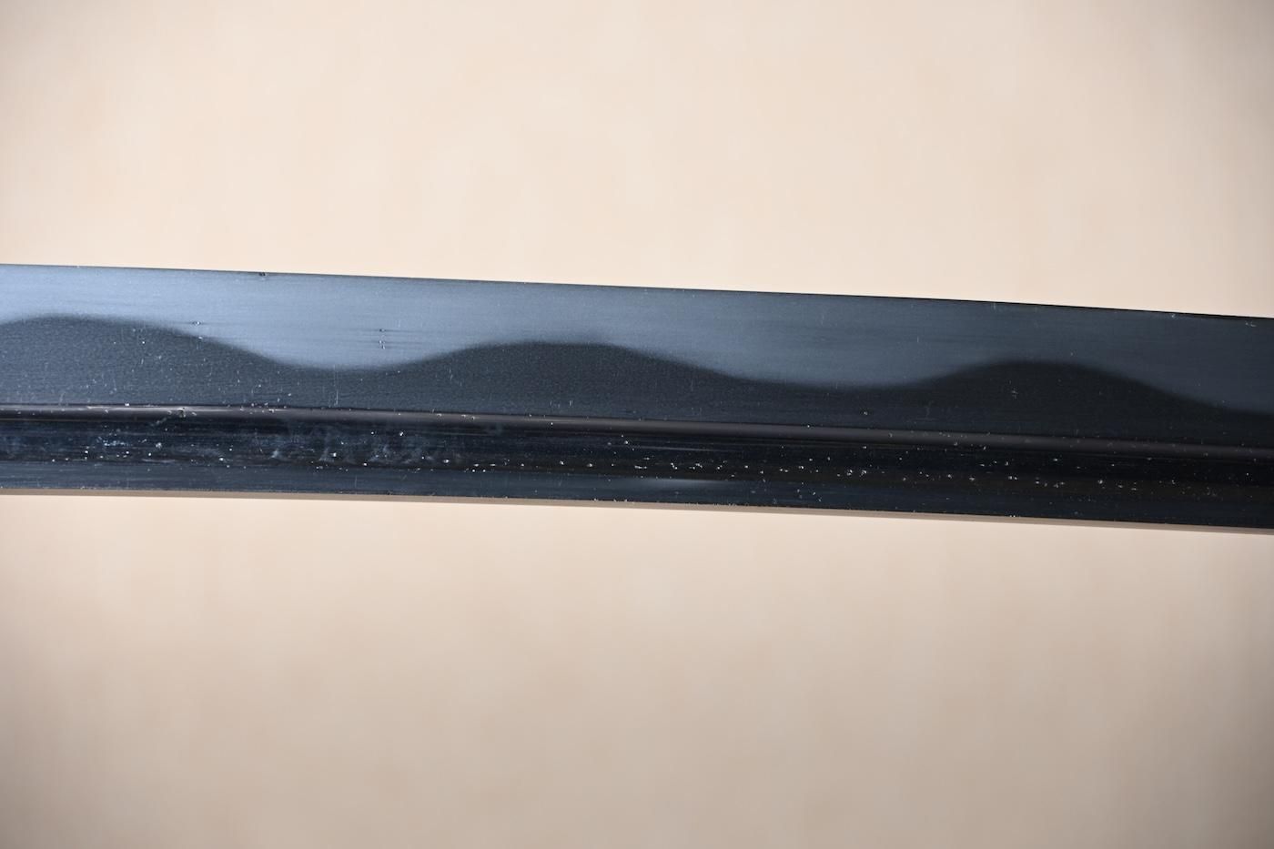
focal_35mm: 136
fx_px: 4830
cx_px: 637
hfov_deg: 15.0
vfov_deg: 10.0
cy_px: 424
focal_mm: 91
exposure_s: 1/1.6
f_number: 5.6
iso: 100
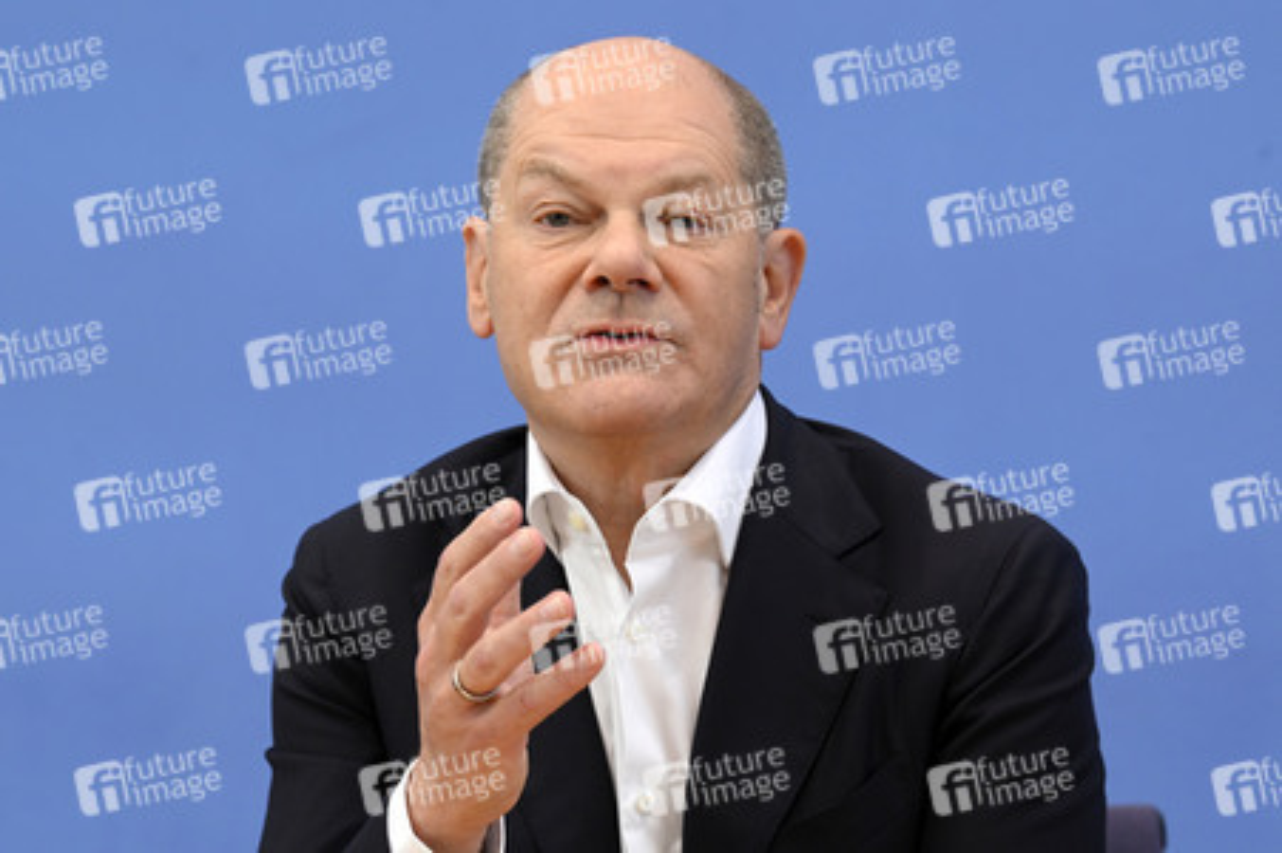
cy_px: 426
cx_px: 641
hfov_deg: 15.8
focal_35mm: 130
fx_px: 4626
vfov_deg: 10.5
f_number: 6.3
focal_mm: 130
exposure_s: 1/500
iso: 3200
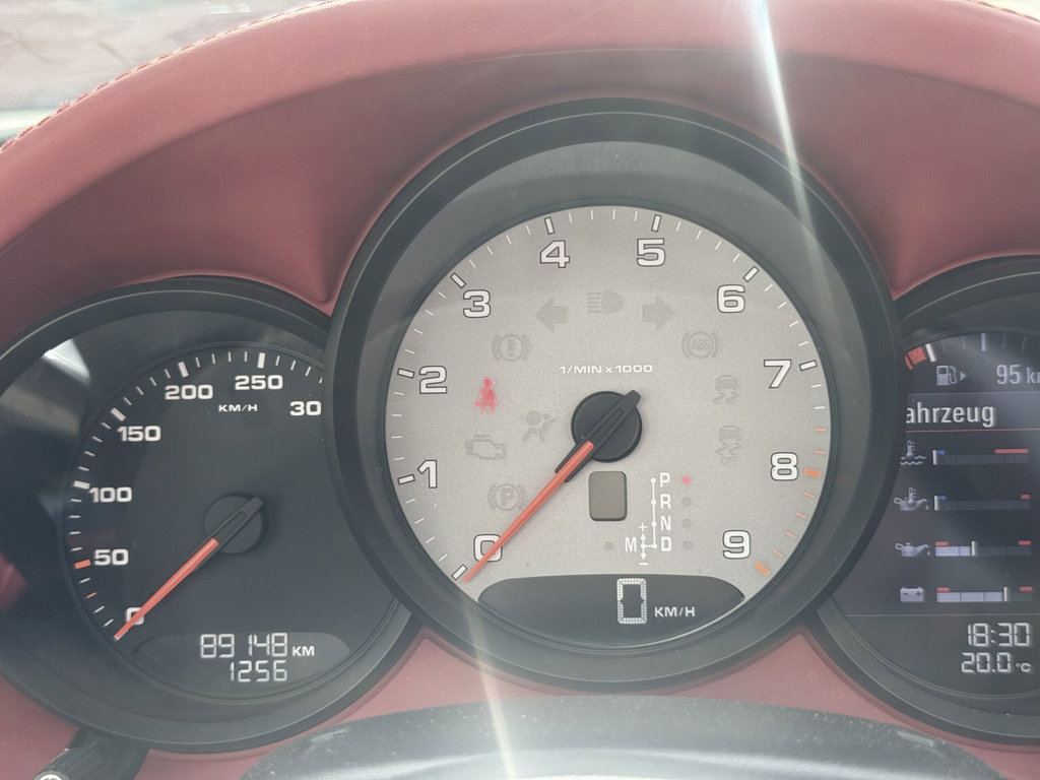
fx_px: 1442
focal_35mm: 48
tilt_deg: -16.1
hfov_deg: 39.7
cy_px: 390
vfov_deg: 30.3
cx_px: 520
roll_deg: +0.0
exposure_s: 1/420
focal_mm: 6.76
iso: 64
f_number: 1.78
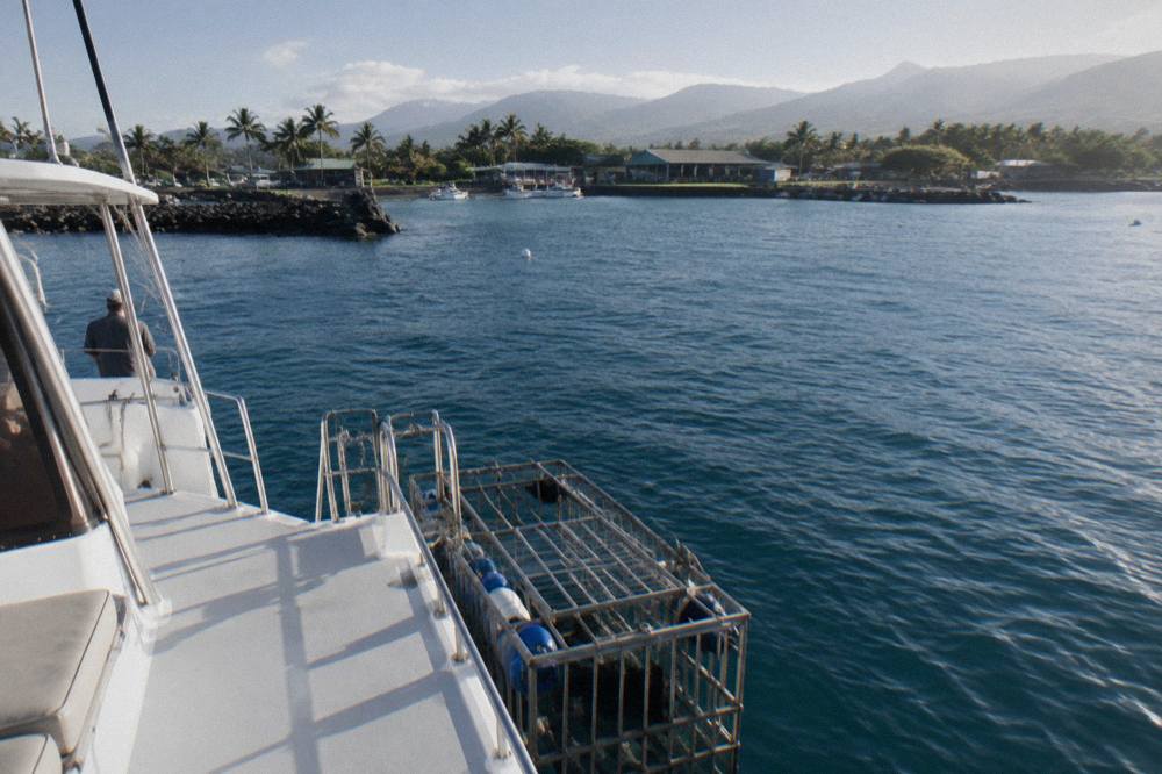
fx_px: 1516
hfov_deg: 41.9
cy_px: 387
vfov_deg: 28.6
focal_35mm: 47
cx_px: 581
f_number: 5.6
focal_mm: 47
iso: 320
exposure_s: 1/500
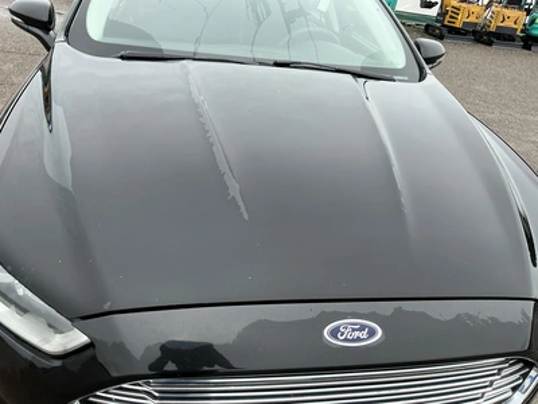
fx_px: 435
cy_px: 202
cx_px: 269
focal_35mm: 28
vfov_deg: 49.7
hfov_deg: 63.4
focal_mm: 3
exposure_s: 1/509
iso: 25
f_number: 1.8
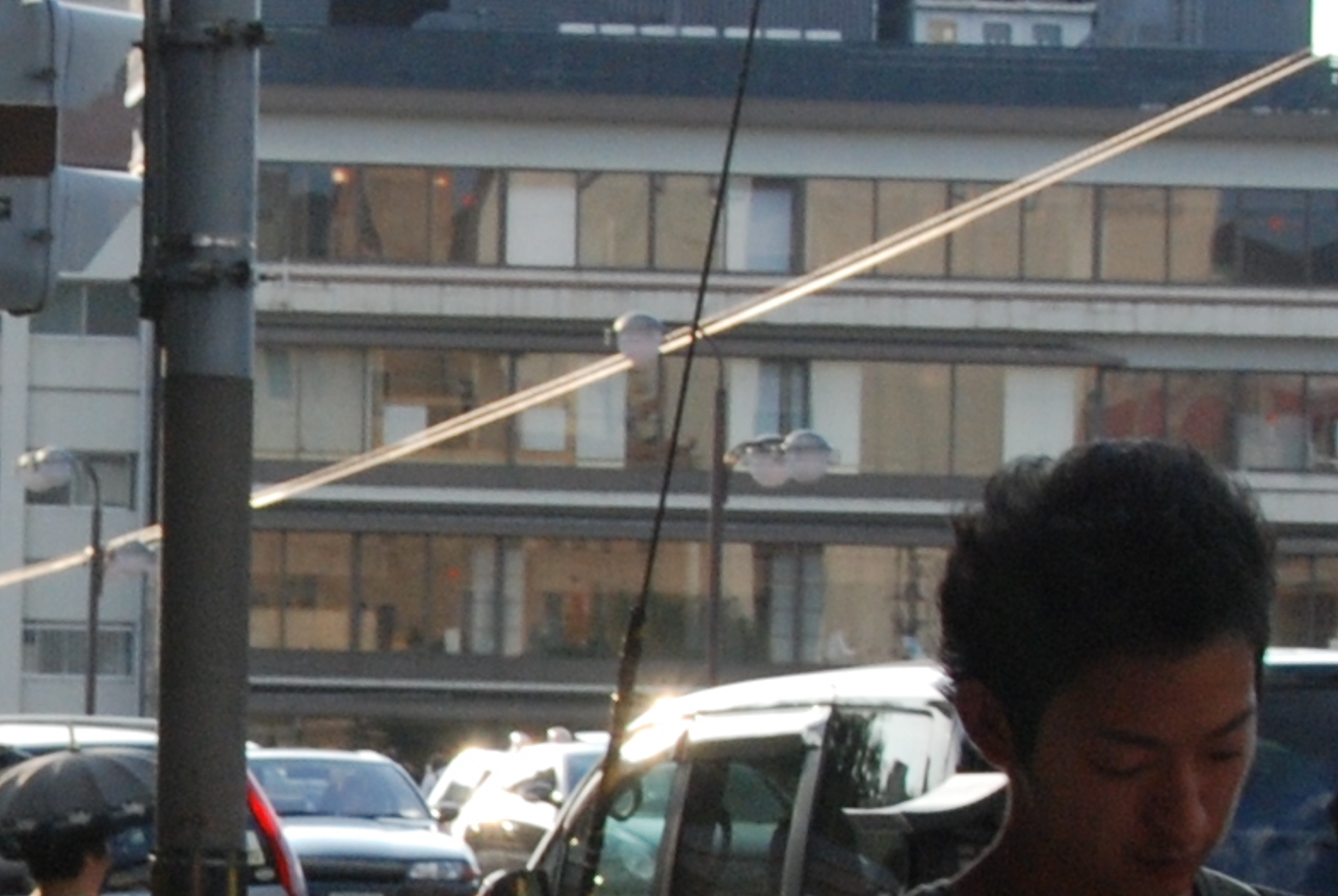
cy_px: 927
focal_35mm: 214
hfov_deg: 9.5
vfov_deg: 6.4
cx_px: -43
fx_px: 7983
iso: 400
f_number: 9
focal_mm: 29
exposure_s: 1/320
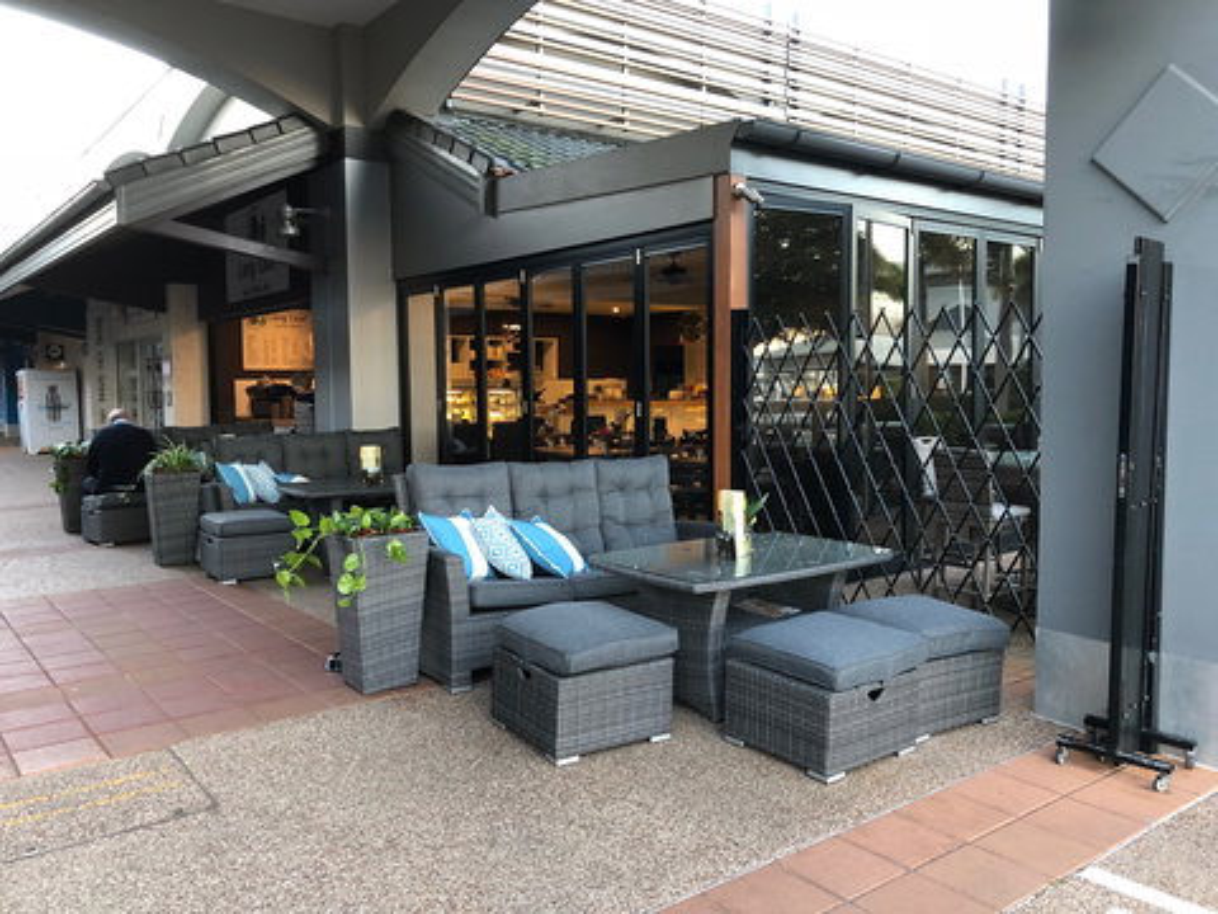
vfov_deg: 49.7
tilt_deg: -3.4
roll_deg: +1.1
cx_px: 609
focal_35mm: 28
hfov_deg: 63.4
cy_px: 457
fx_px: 985
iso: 64
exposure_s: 1/17
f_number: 1.8
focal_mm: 4
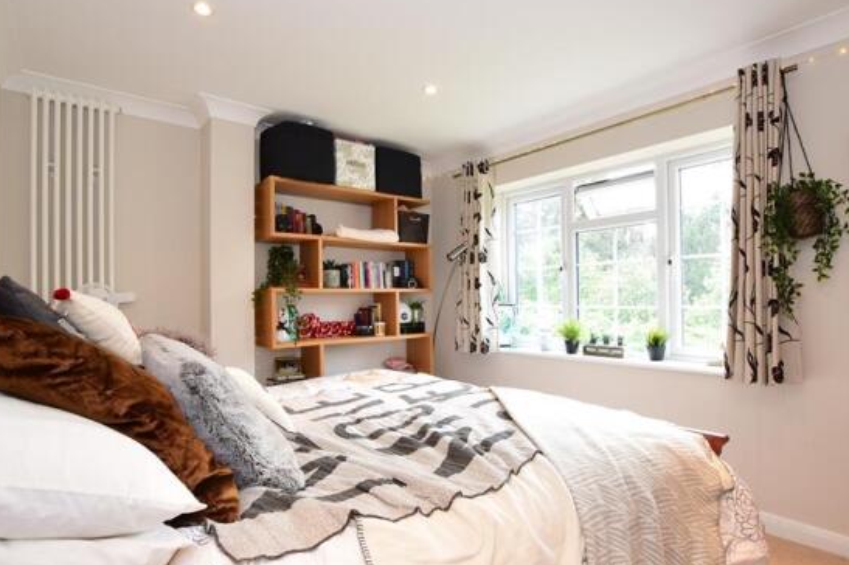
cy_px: 293
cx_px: 418
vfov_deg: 67.3
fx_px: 424
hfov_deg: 90.0
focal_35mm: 18
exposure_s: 1/15
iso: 500
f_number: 13
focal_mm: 10
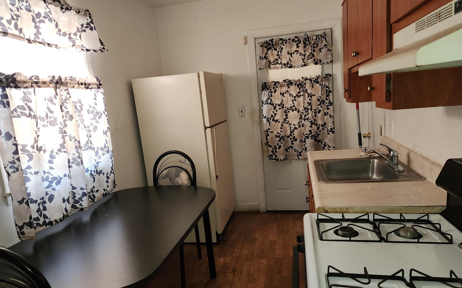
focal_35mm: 25
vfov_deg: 49.3
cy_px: 151
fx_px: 315
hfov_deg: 72.5
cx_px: 234
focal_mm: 6.4
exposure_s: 1/40
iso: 100
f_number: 1.8
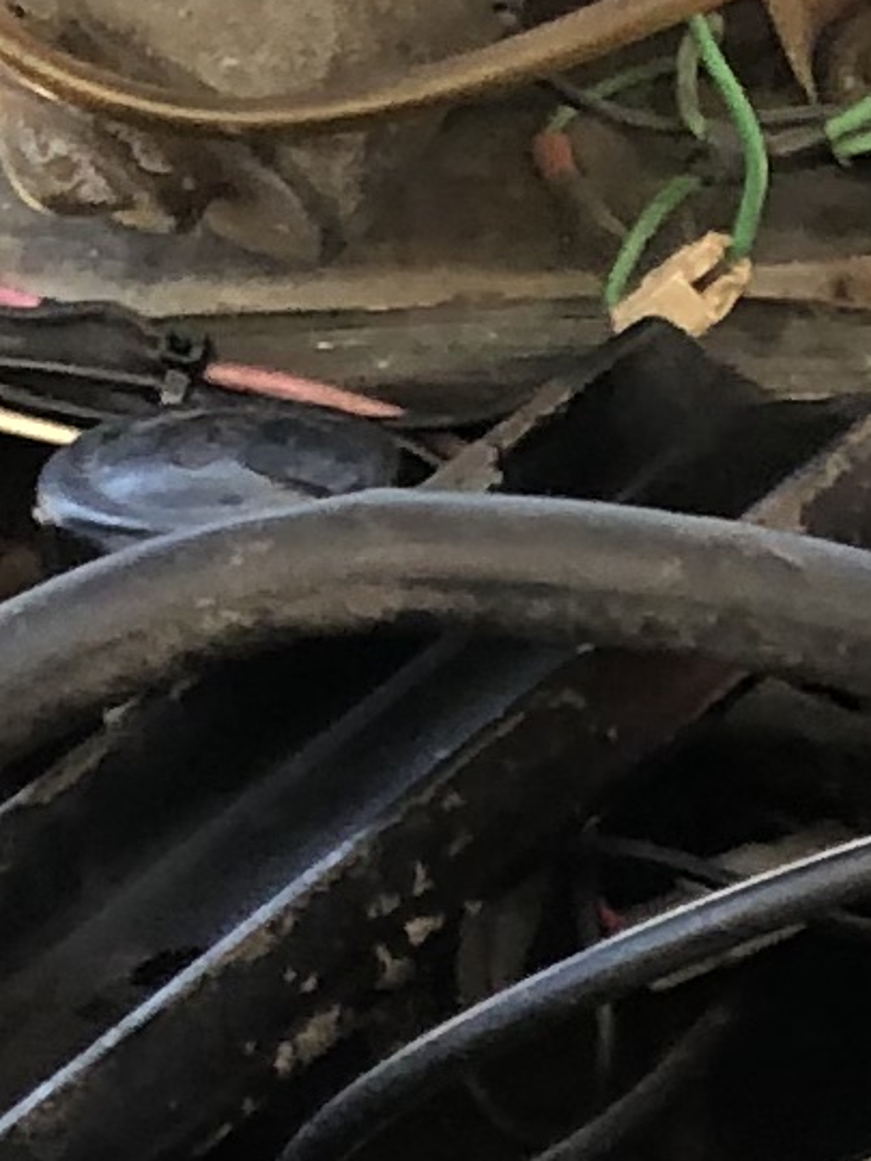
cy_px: 2500
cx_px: 2890
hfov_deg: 6.3
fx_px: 7012
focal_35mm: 209
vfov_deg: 8.8
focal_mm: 3.99
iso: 25
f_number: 1.8
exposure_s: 1/33
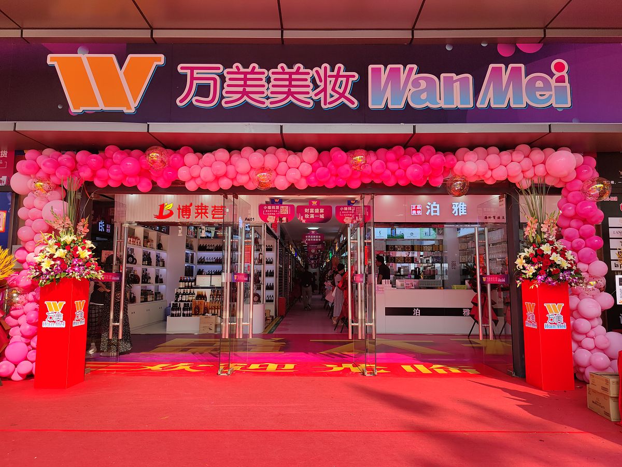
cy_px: 234
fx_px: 431
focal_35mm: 24
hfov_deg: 71.6
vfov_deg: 56.8
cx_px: 311
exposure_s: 1/1157
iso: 50
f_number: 1.85
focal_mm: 6.78
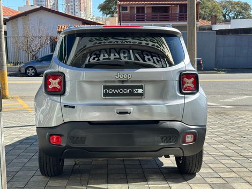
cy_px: 94
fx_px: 350
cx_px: 126
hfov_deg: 39.6
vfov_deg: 30.3
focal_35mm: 48
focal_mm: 6.76
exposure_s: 1/1011
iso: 64
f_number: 1.78
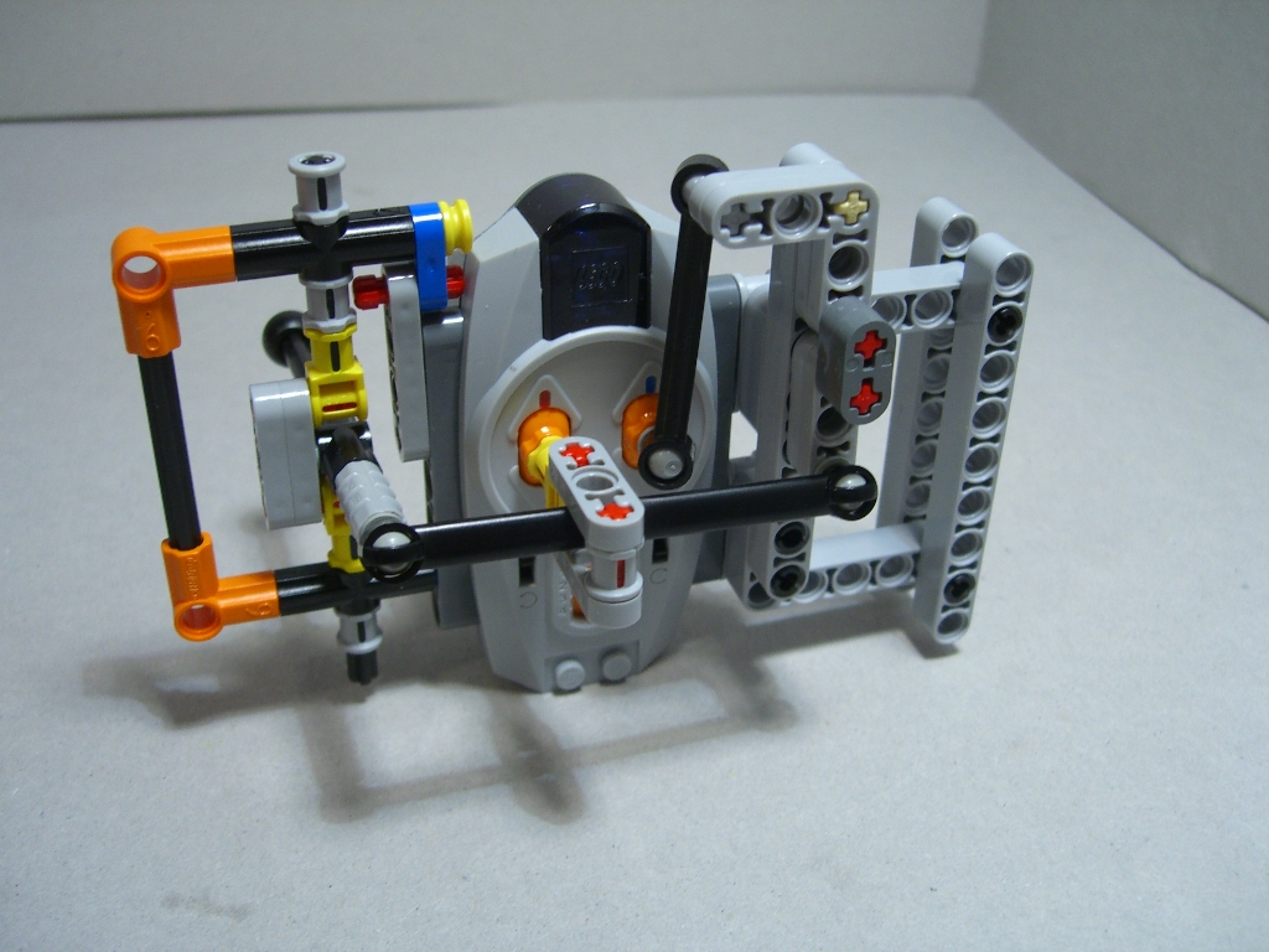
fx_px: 1393
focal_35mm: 38
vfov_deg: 37.7
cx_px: 634
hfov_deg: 49.0
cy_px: 476
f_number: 2.8
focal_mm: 7.9
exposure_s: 1/13
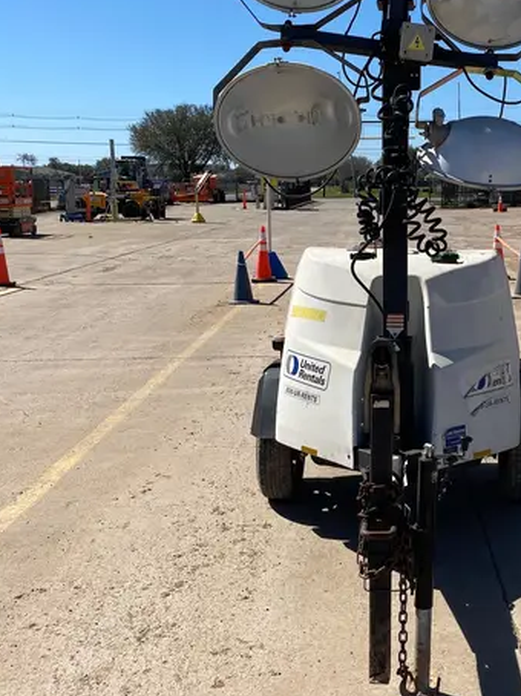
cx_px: 405
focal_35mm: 42
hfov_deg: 33.5
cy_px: 309
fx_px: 844
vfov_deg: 44.7
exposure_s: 1/4115
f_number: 1.8
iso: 32
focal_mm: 4.25
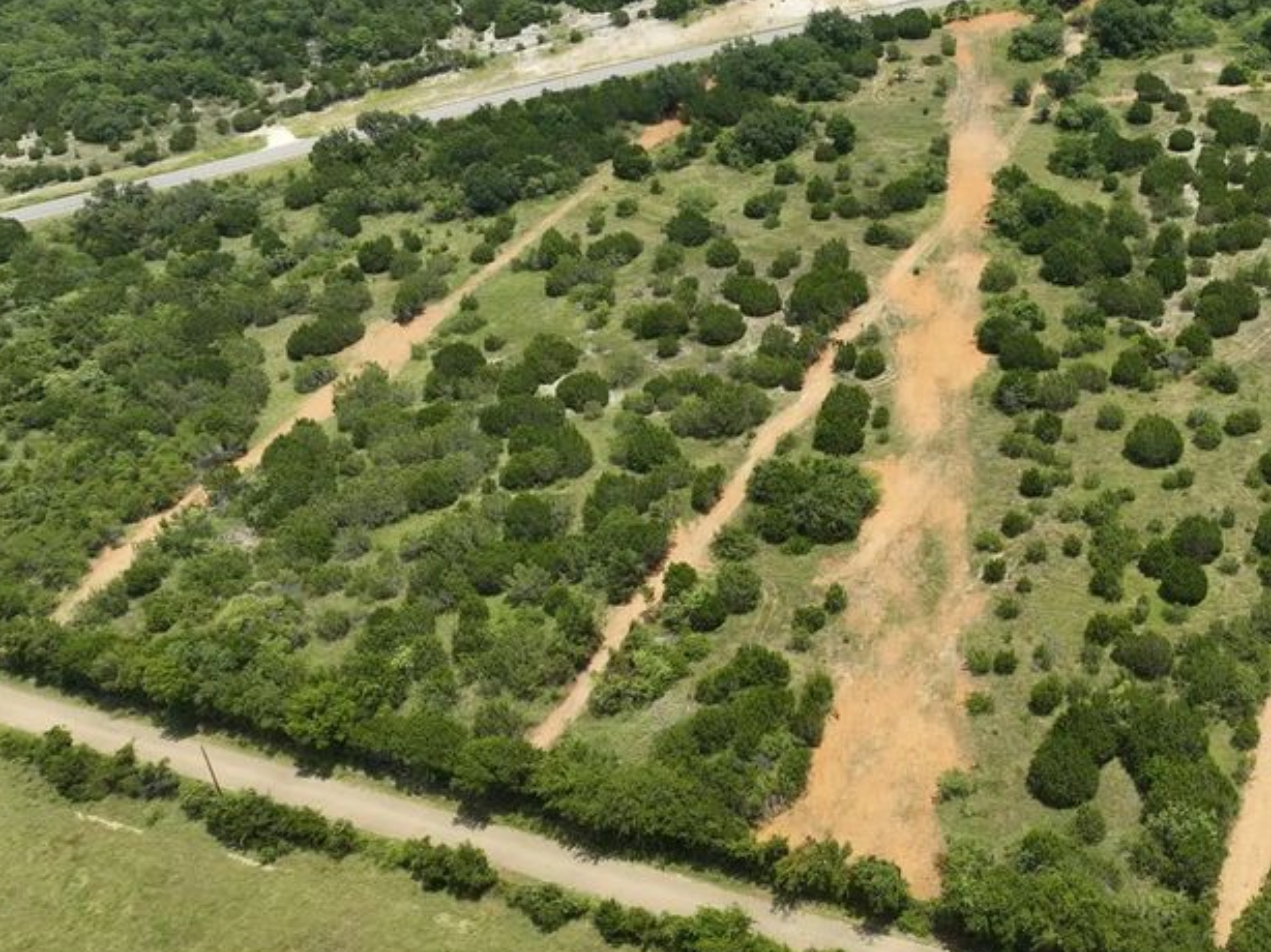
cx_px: 973
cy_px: 318
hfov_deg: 45.0
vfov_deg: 35.6
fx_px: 1468
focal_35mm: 40
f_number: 2.8
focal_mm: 12.29
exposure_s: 1/2500
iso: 100
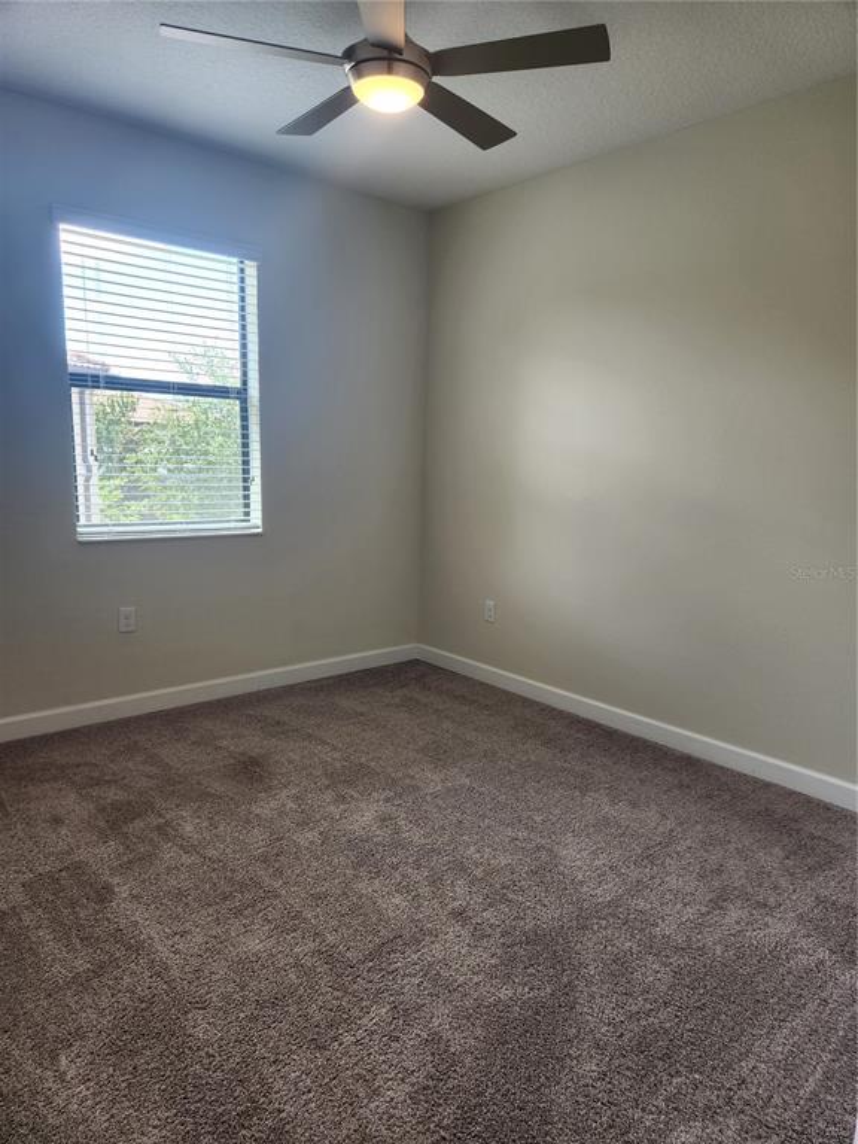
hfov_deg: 58.9
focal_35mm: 23
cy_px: 572
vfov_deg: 73.9
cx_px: 429
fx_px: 760
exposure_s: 1/120
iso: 64
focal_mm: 5.4
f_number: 1.8
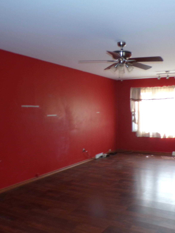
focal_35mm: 33
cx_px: 132
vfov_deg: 55.4
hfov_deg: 41.6
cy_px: 118
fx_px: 222
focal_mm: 4.3
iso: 200
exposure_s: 1/56
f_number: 3
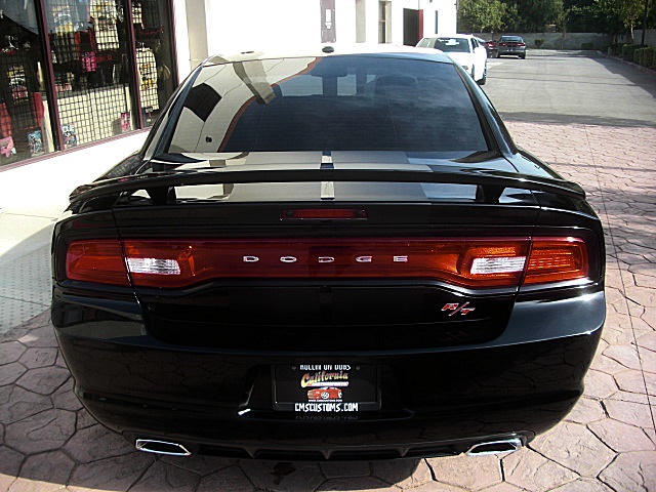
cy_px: 246
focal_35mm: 36
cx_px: 328
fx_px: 682
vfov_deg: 39.7
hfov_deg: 51.4
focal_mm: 6.3
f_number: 2.8
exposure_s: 1/250
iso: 50
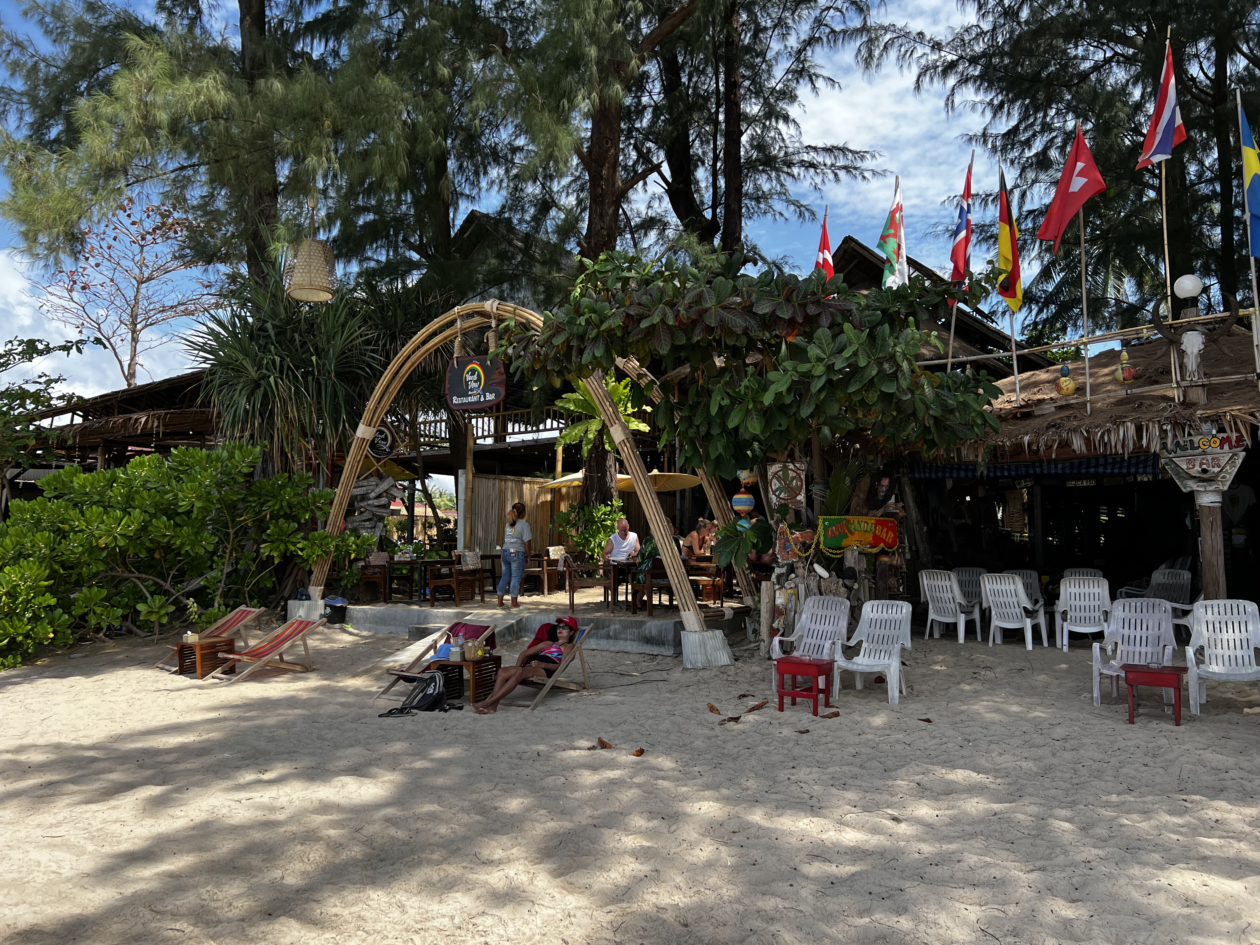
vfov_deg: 53.1
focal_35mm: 26
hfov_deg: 67.3
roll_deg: +0.1
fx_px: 946
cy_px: 472
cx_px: 630
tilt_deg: +4.9
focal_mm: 5.7
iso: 50
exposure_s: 1/1972
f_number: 1.5
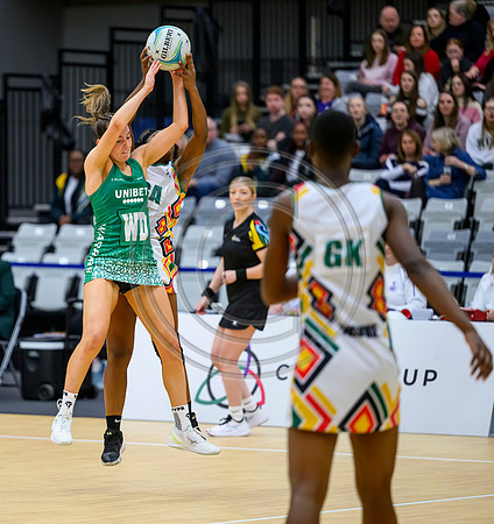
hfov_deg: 7.4
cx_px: 100
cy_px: 262
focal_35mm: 230
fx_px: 3824
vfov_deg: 7.8
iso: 4000
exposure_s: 1/1000
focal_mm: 175
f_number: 2.8
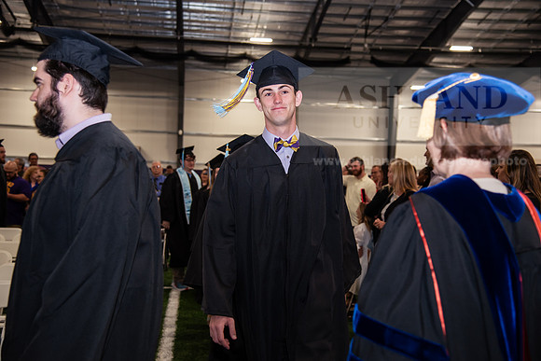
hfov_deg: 39.6
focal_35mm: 50
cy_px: 180
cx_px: 270
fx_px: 752
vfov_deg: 27.0
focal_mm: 50
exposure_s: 1/125
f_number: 4
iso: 1000
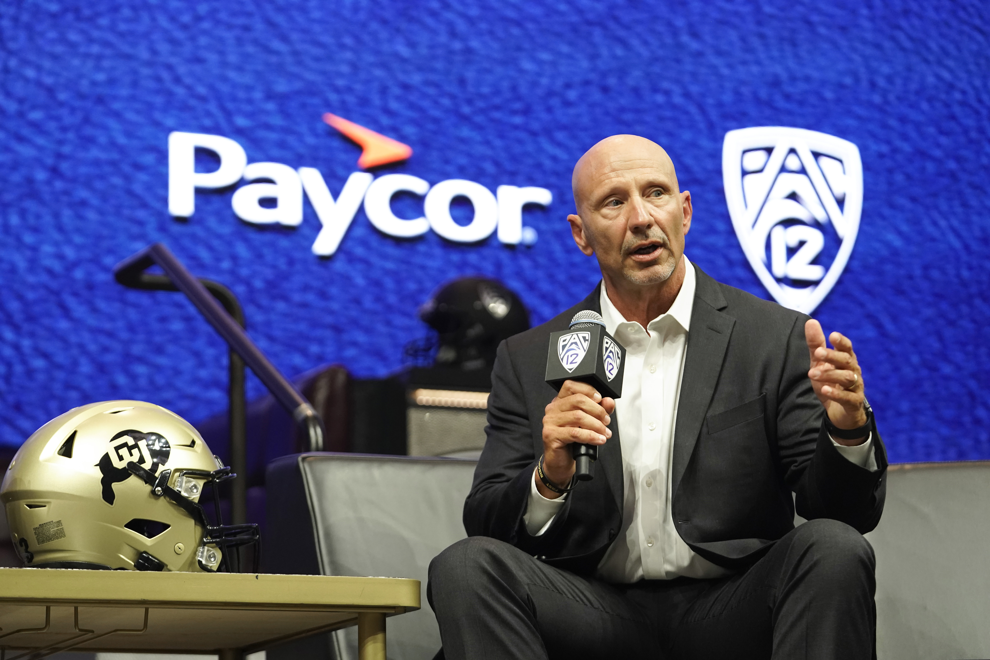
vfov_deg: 12.2
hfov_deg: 18.3
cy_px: 330
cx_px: 495
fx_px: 3080
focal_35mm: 112
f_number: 4
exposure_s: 1/400
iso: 4000
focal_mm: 112
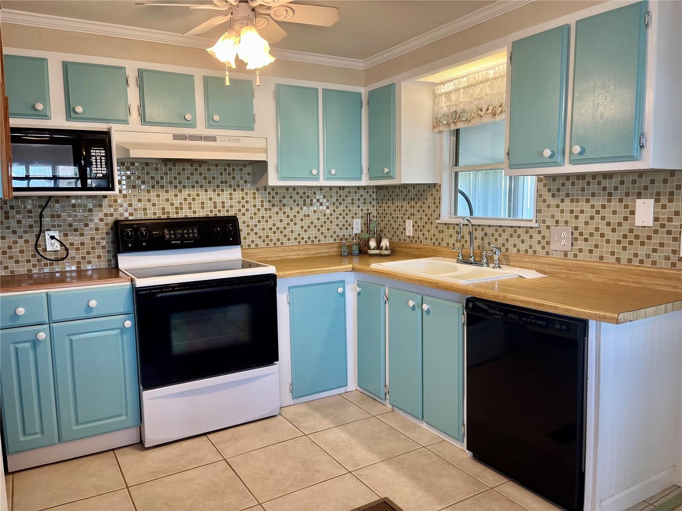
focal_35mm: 26
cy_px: 256
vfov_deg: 53.1
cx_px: 341
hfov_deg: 67.3
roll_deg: +0.1
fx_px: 512
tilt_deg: -7.0
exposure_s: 1/120
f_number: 1.6
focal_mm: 5.1
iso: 100
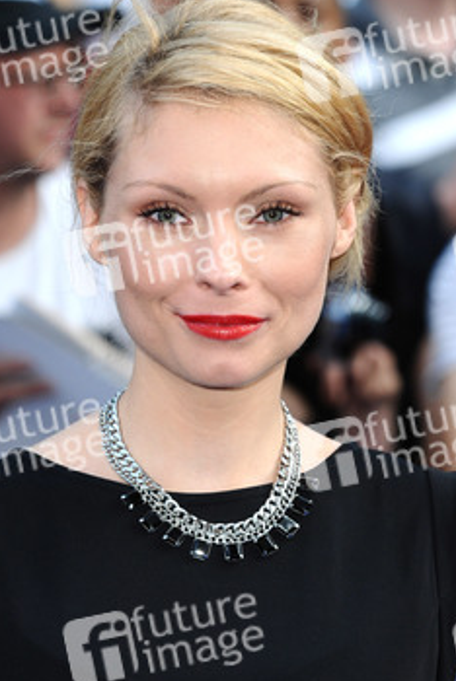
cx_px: 221
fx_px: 3641
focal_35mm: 192
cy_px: 348
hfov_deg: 7.2
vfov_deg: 10.7
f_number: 5
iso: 320
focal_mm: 112
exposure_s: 1/200
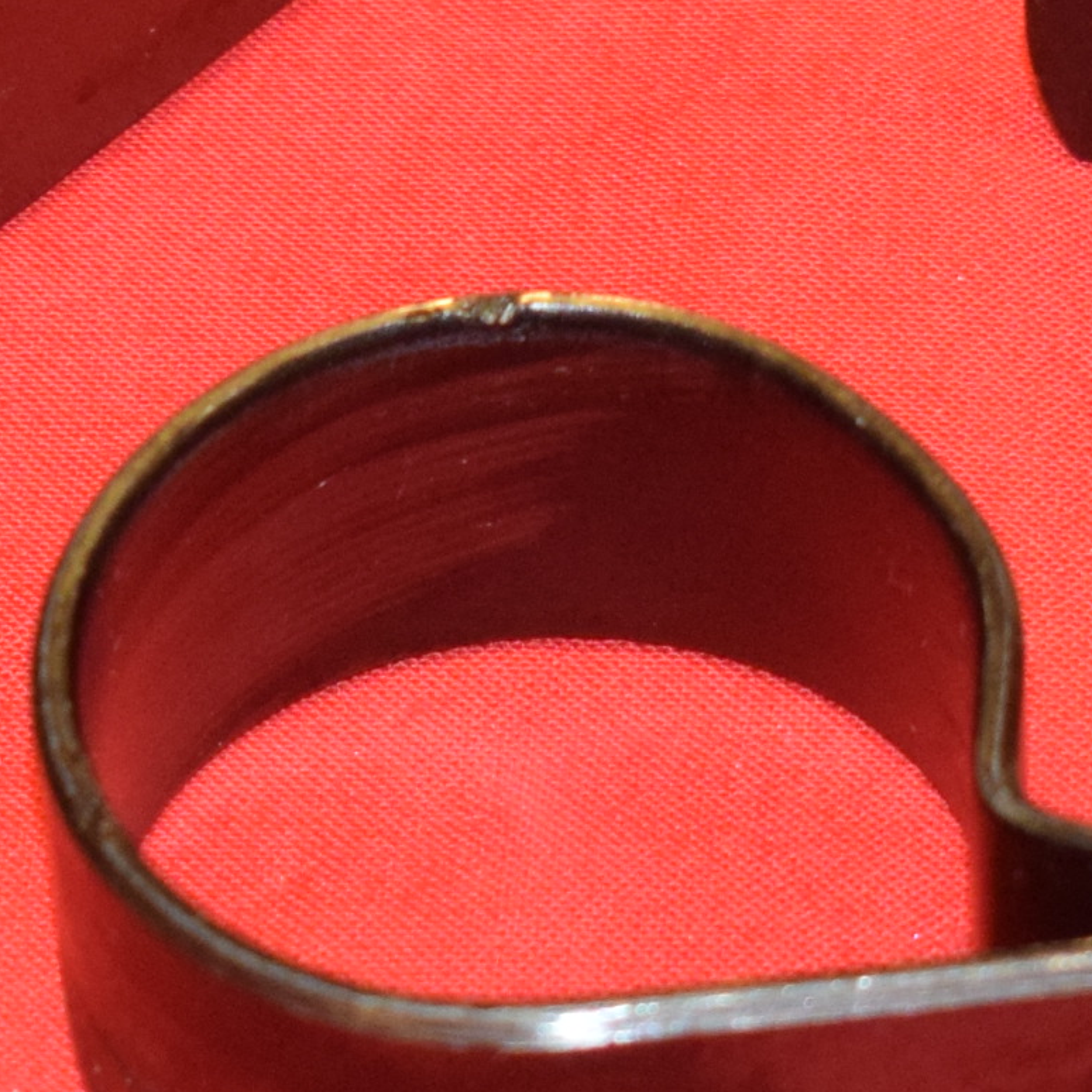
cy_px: 299
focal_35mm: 311
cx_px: 514
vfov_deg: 5.6
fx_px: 11100
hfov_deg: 5.6
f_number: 5
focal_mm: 42
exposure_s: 1/80
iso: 1250
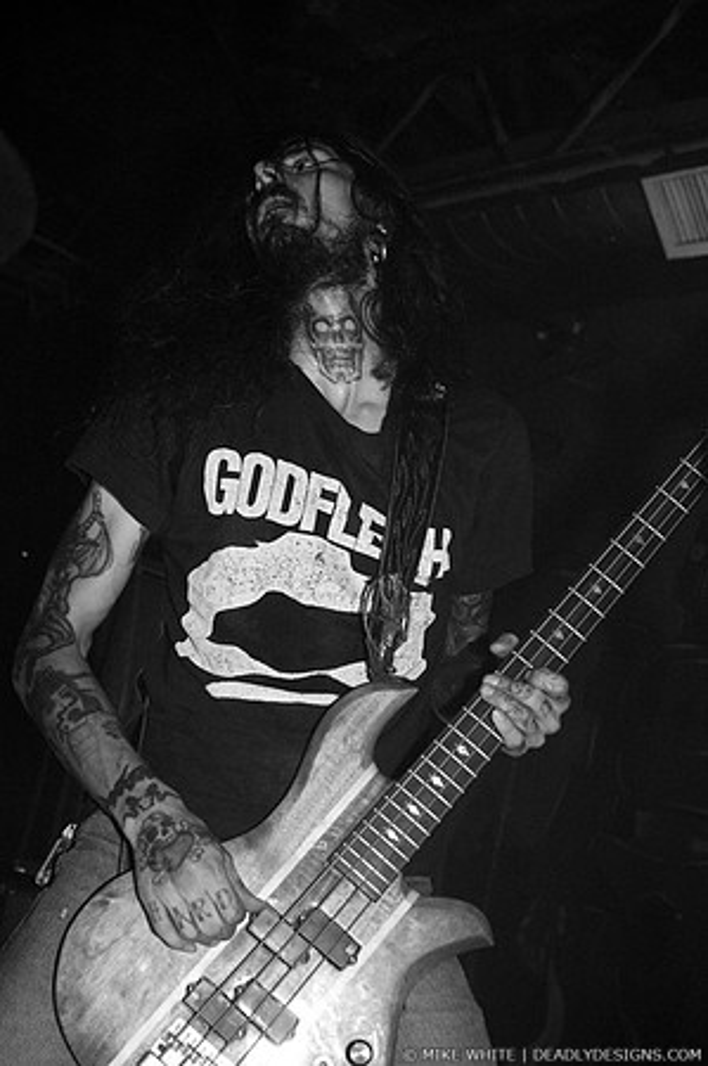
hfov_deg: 25.7
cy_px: 533
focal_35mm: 52
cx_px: 354
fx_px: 1552
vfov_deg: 37.9
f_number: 3.2
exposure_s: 1/40
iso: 800
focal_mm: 35
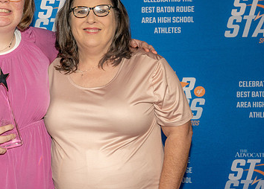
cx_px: 37
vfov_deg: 16.3
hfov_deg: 22.2
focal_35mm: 88
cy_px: 95
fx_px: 661
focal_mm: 51
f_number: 8
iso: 320
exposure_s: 1/100
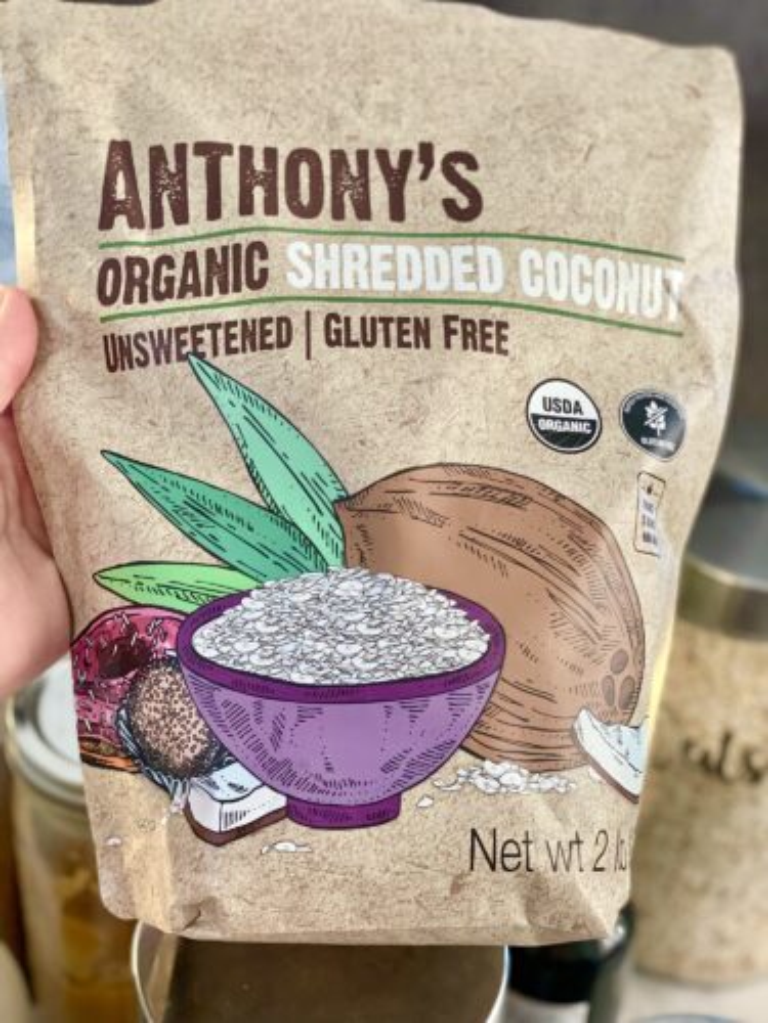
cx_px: 384
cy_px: 512
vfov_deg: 36.8
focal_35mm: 52
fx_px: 1538
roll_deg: -4.0
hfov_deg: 28.0
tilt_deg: -36.3
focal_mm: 6
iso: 160
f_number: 2
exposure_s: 1/61
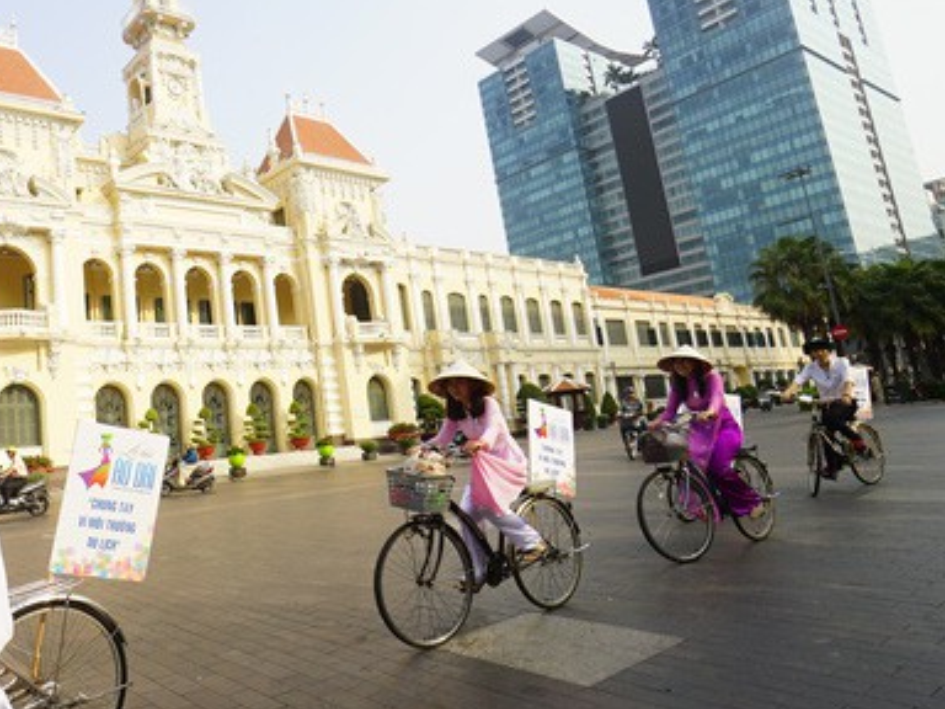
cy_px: 337
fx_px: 655
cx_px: 202
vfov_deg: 56.8
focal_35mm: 24
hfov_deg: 65.7
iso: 200
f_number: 5.6
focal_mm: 10
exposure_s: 1/500
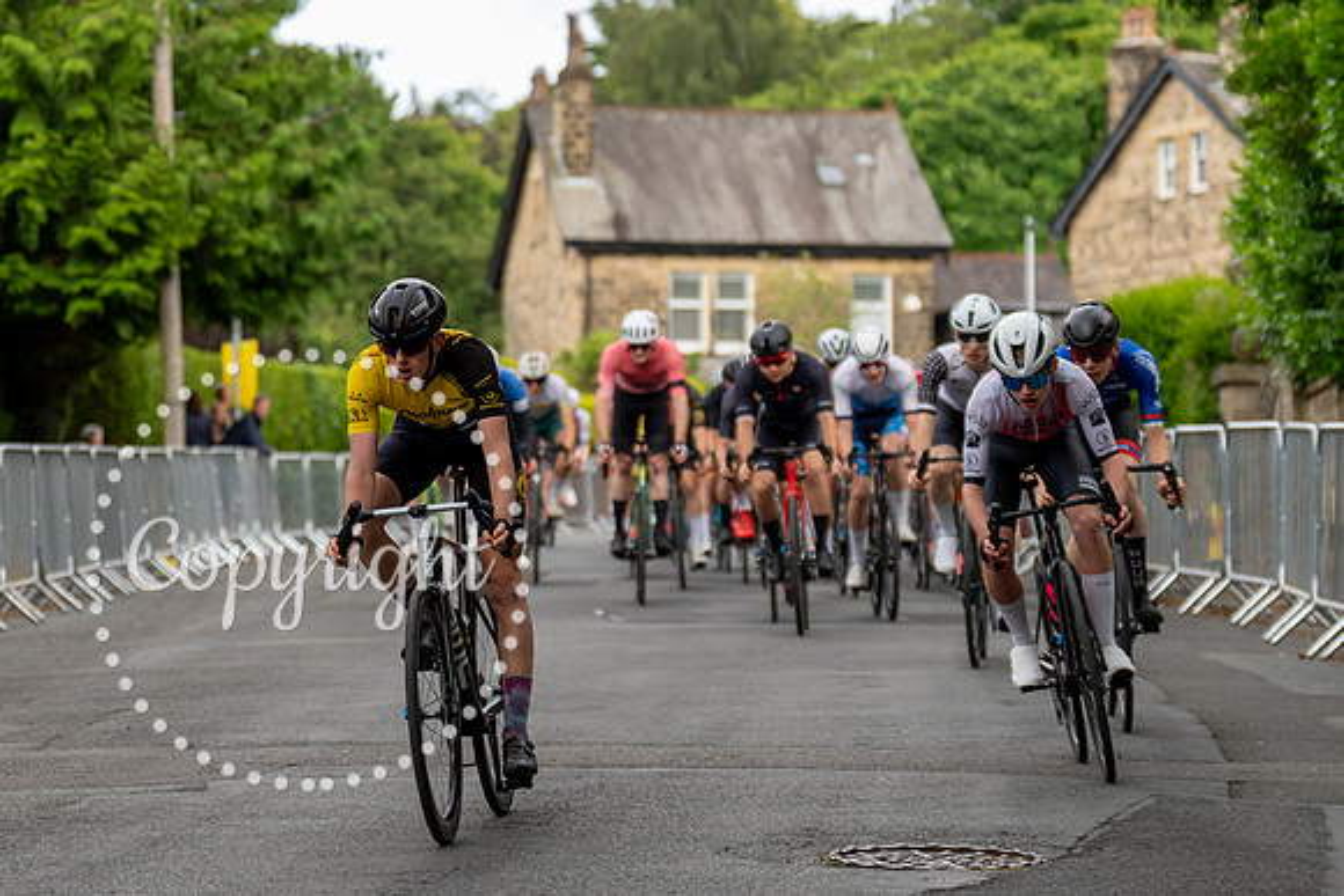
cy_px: 387
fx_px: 5468
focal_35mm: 146
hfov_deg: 14.0
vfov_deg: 9.4
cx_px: 367
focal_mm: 94
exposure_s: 1/800
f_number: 2.8
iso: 400
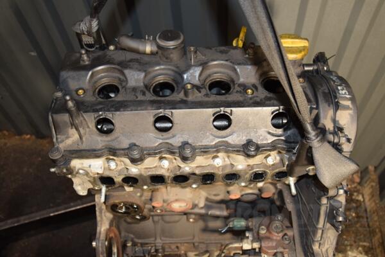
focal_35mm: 32
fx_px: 337
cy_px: 128
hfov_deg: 59.5
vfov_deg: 41.7
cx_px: 192
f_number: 5
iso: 800
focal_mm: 21
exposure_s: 1/80
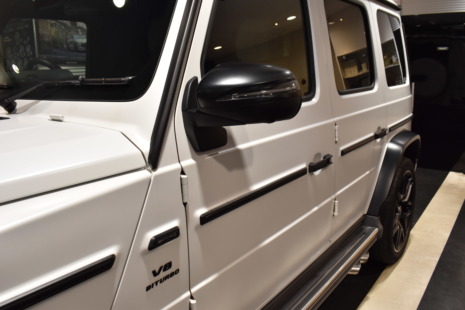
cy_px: 155
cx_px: 232
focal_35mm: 30
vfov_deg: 43.6
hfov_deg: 61.9
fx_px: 387
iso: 500
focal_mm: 20
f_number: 8
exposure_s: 1/30
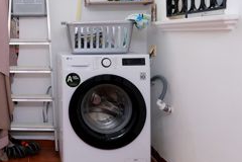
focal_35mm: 44
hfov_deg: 35.5
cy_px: 39
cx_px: -45
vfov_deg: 30.0
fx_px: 296
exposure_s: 1/30
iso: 1250
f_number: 4
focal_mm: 10
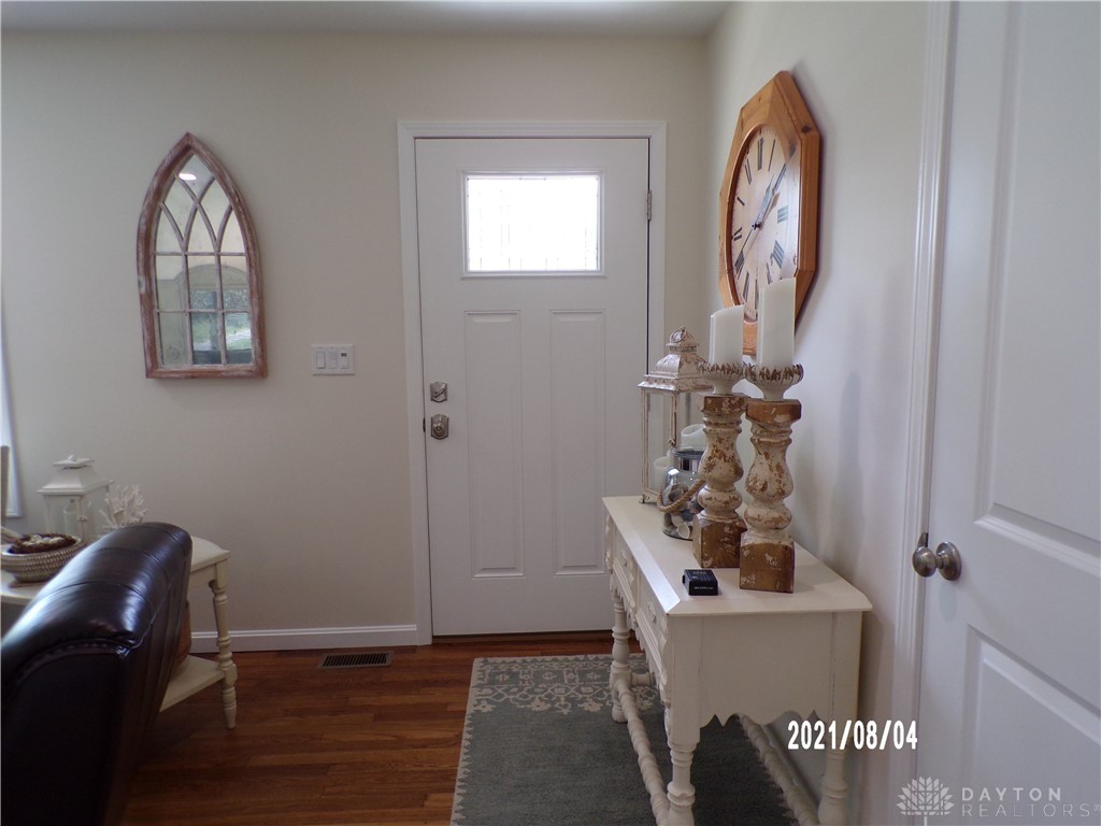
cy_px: 413
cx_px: 550
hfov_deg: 71.6
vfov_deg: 56.8
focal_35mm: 24
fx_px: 763
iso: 159
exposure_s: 1/34
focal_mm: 4.3
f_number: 3
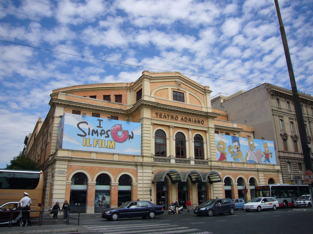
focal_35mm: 28
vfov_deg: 49.7
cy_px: 117
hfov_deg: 63.4
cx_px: 156
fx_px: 253
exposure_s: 1/400
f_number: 5.6
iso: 80
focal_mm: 4.6
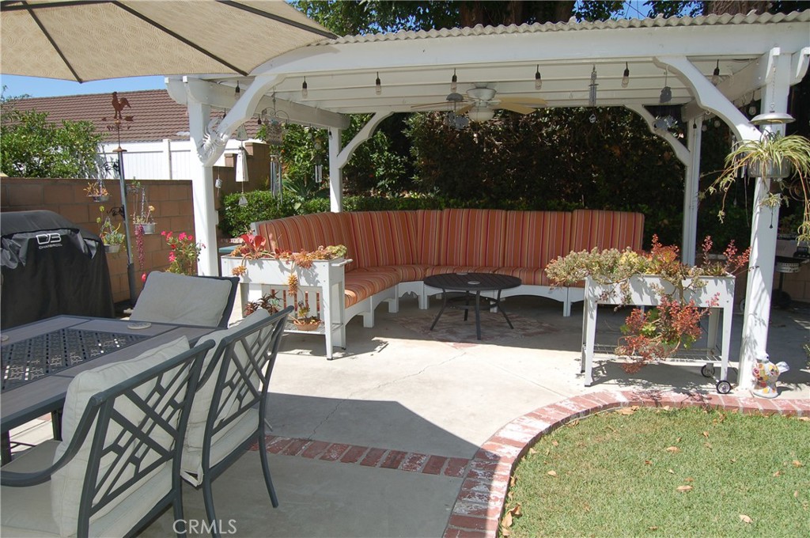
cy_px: 269
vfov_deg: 47.8
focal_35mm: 27
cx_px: 405
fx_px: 607
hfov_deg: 67.4
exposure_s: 1/500
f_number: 6.3
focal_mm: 18
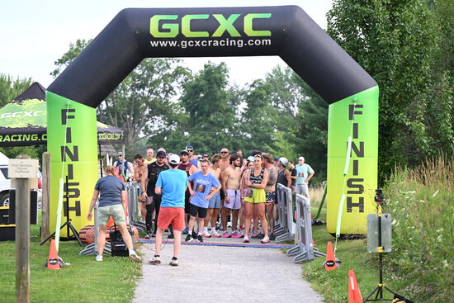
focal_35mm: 115
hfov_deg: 17.8
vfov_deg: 11.9
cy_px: 152
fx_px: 1451
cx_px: 227
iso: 1400
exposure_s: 1/1600
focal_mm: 115
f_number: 4
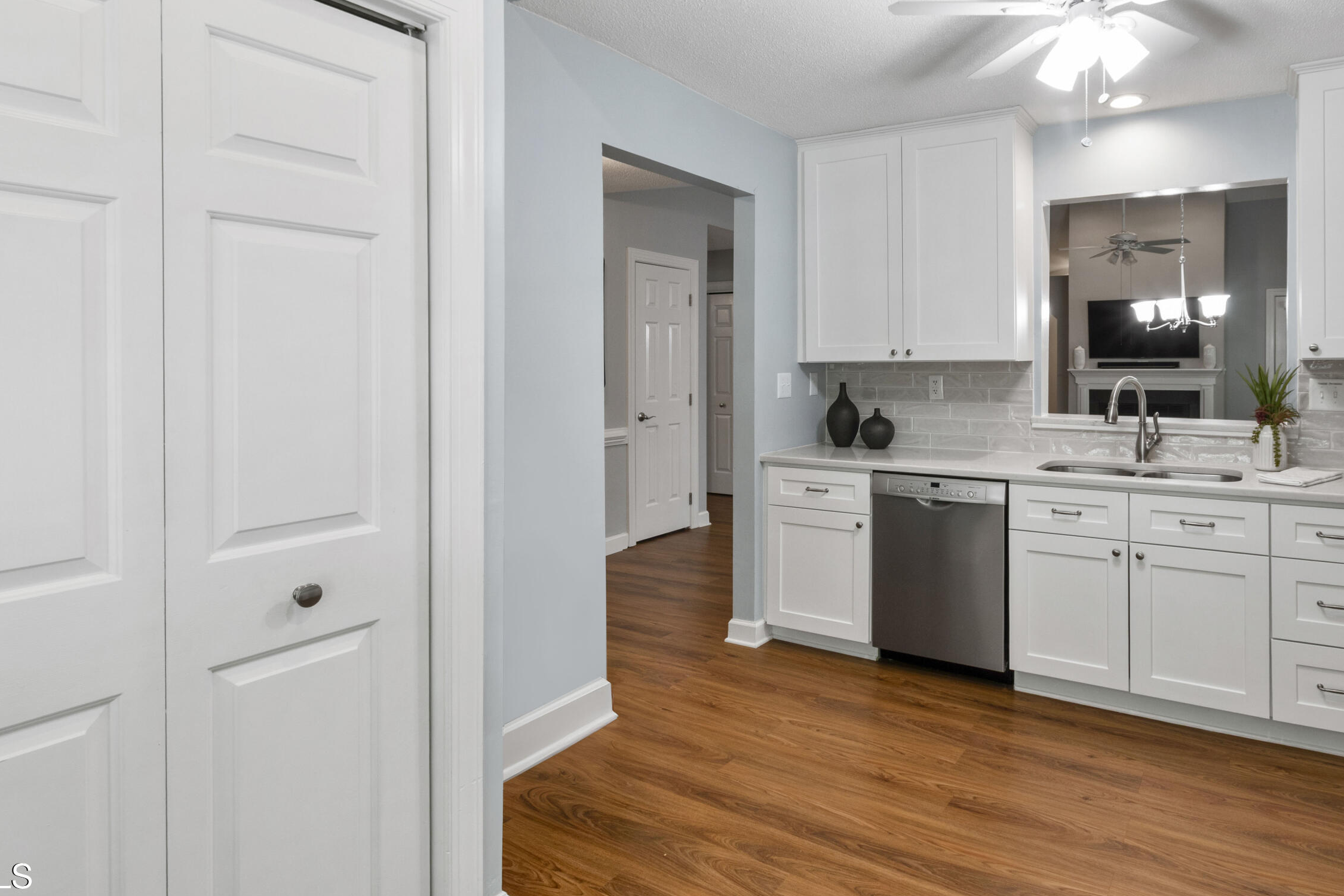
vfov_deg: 61.1
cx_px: 837
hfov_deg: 82.4
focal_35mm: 20
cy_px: 334
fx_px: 747
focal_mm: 10
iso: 100
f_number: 9
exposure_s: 1/3
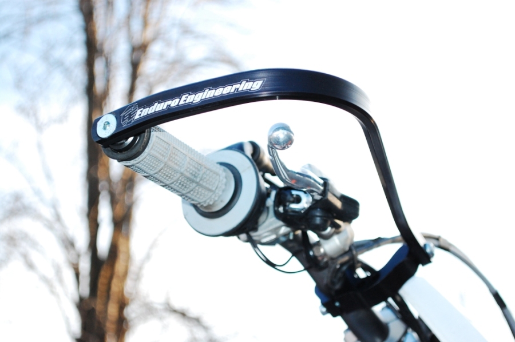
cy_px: 171
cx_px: 258
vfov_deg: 18.9
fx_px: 1029
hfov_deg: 28.1
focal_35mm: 72
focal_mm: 48
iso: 800
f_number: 5.6
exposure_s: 1/400
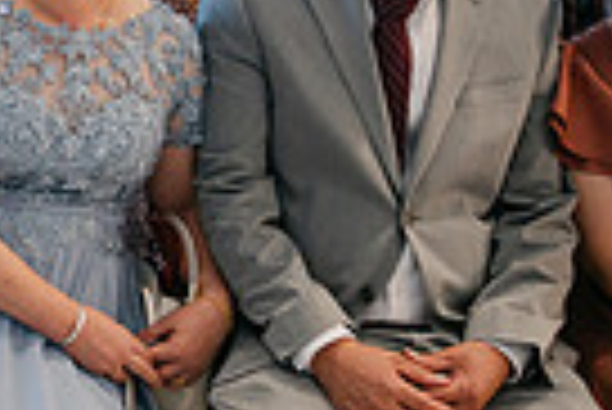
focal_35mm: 119
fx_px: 2025
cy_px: 149
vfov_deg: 11.5
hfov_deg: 15.8
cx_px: -310
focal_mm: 28
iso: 500
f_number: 3.2
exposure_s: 1/125
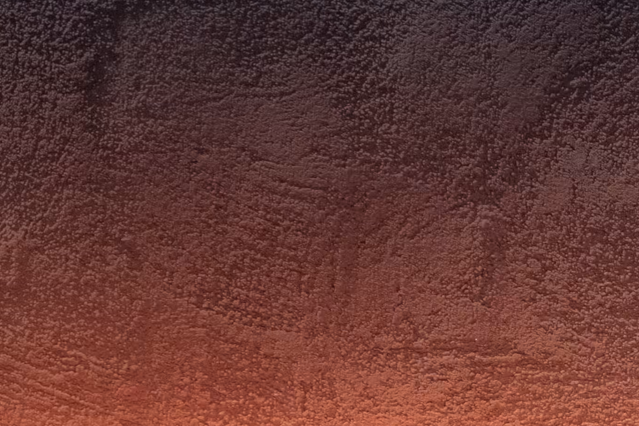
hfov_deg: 10.9
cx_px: 958
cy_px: 386
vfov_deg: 7.5
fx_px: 3231
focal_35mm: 182
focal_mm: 34.3
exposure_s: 1/640
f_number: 8
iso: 800
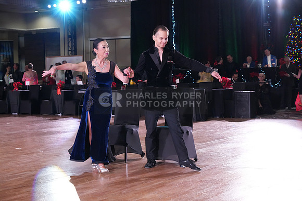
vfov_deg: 18.7
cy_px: 100
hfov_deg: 27.7
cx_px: 151
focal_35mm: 73
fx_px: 613
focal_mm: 73
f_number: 5.6
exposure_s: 1/320
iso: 5000
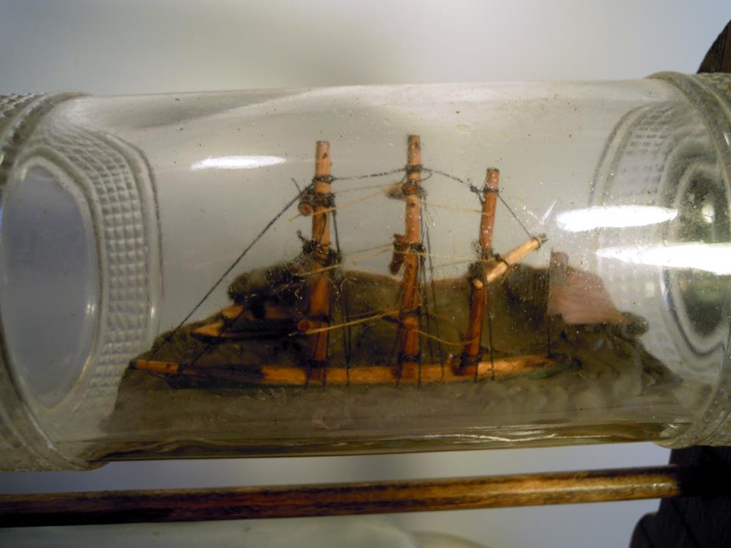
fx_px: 612
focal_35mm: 29
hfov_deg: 61.7
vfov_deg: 48.2
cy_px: 278
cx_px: 371
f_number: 2.7
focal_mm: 5
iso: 100
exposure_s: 1/50
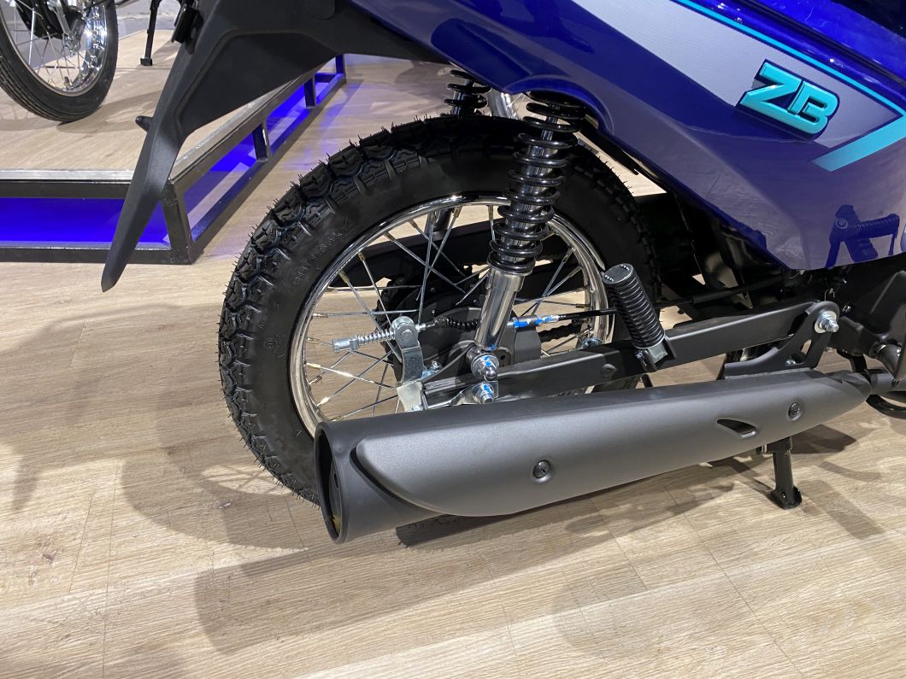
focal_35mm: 26
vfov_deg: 53.1
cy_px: 340
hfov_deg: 67.3
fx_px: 680
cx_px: 453
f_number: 1.8
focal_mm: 4.25
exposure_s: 1/50
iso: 125
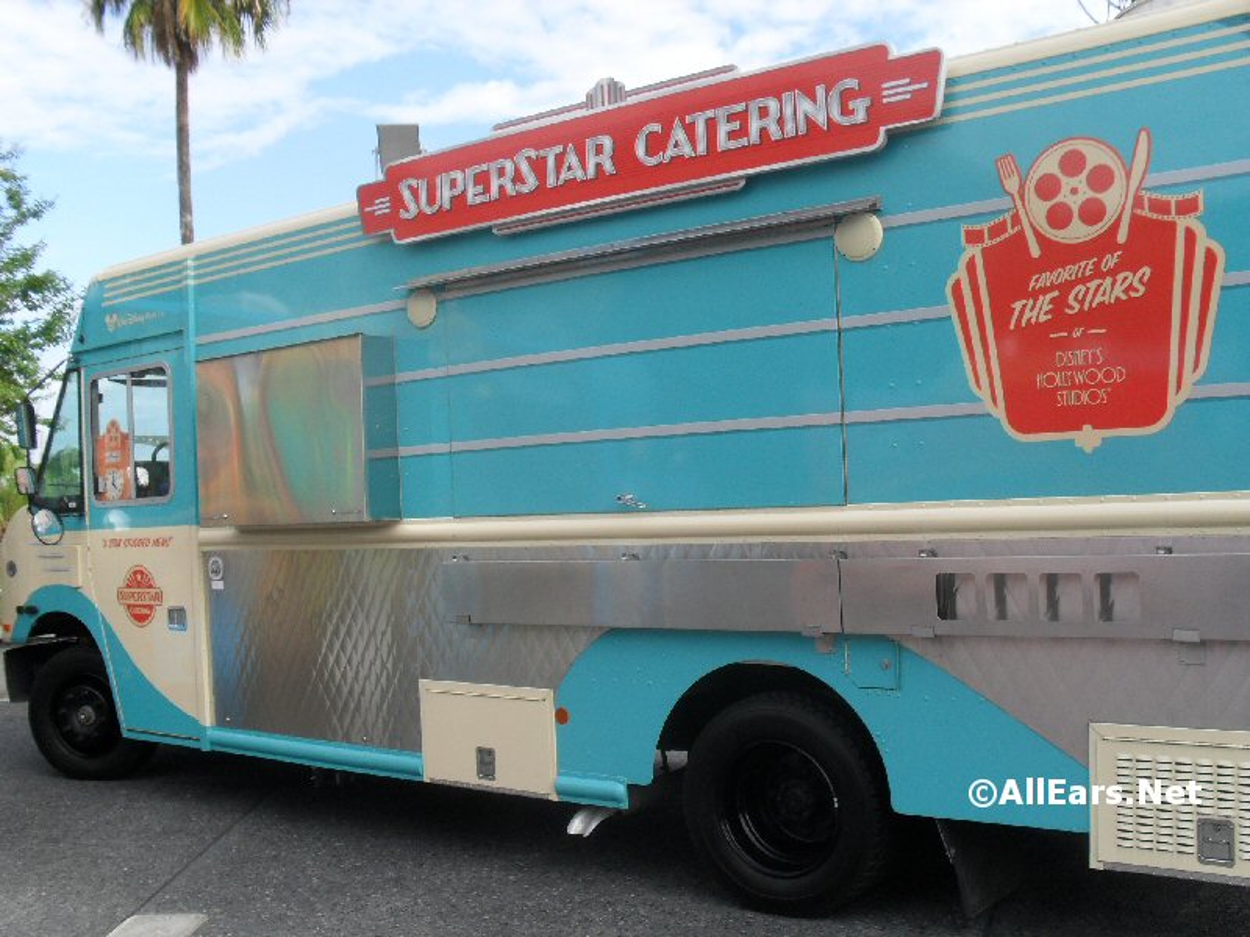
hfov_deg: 52.6
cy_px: 468
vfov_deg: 40.7
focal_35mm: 35
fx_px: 1264
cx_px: 625
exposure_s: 1/90
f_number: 8.4
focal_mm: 6.3
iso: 100
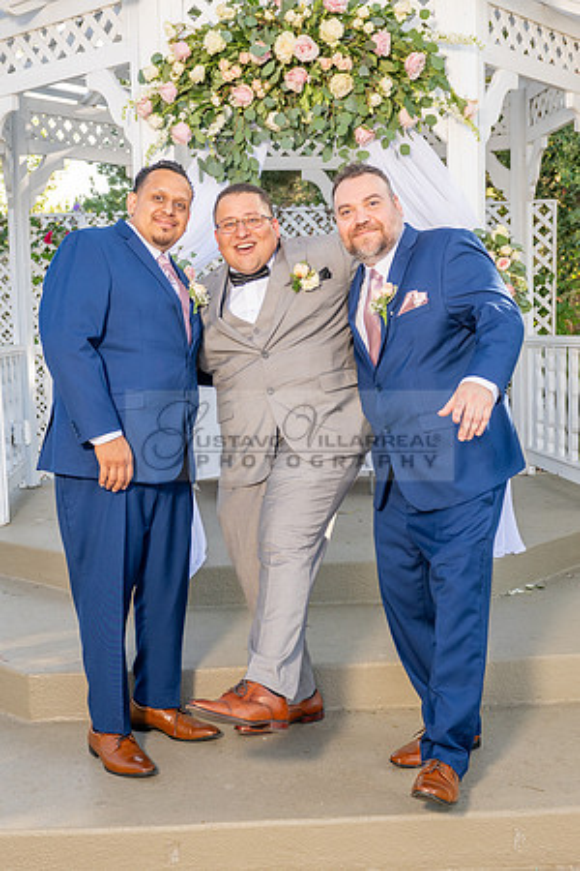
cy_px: 410
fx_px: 1084
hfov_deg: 29.9
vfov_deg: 43.7
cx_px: 262
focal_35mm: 45
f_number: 4.5
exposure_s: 1/200
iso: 250
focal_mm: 24
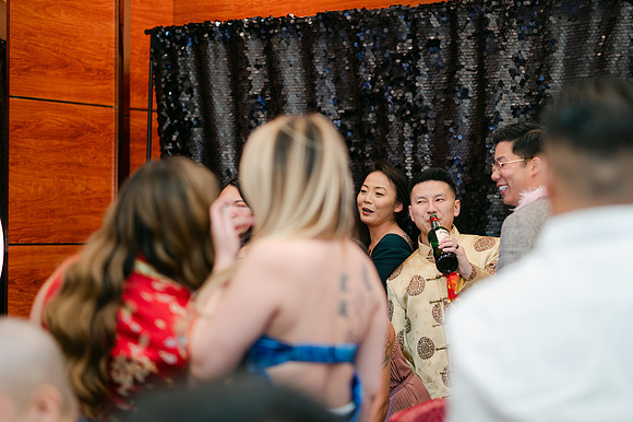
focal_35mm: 85
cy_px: 211
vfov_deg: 16.1
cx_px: 316
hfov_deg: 23.9
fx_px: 1494
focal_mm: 85
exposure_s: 1/125
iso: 320
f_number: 2
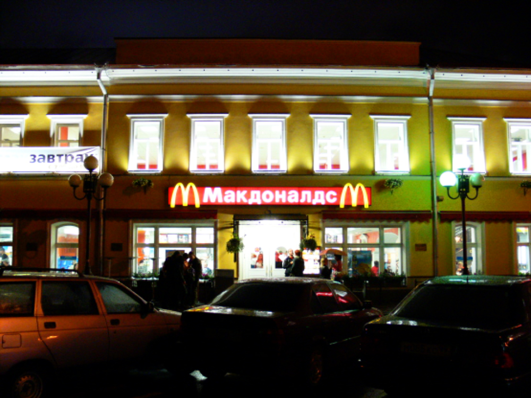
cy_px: 199
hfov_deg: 52.6
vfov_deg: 40.7
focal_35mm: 35
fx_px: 537
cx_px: 266
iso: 200
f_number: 2.8
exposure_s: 1/13
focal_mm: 7.4
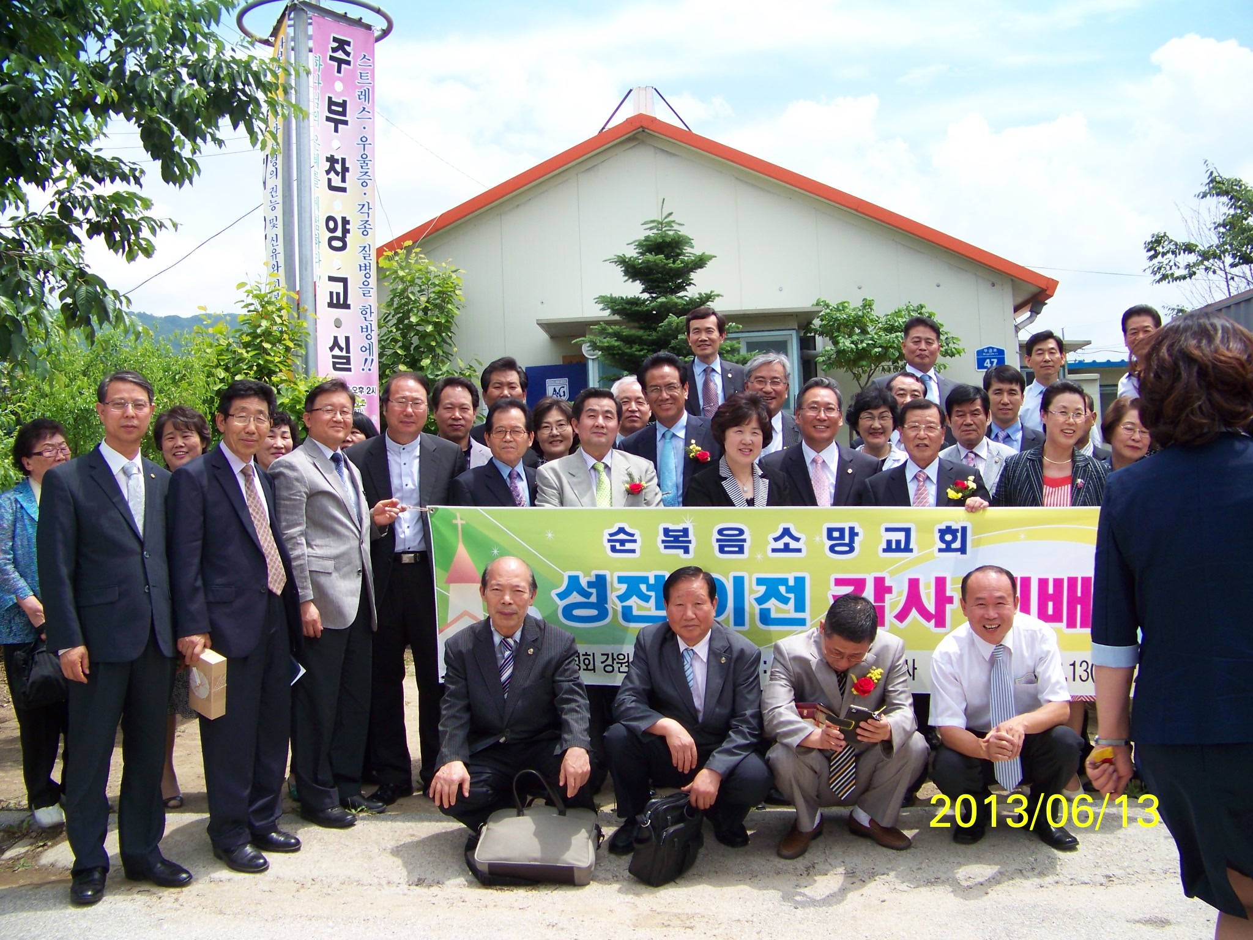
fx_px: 1303
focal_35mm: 36
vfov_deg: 39.7
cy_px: 470
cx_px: 626
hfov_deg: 51.4
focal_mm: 5.85
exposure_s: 1/640
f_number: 2.8
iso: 64
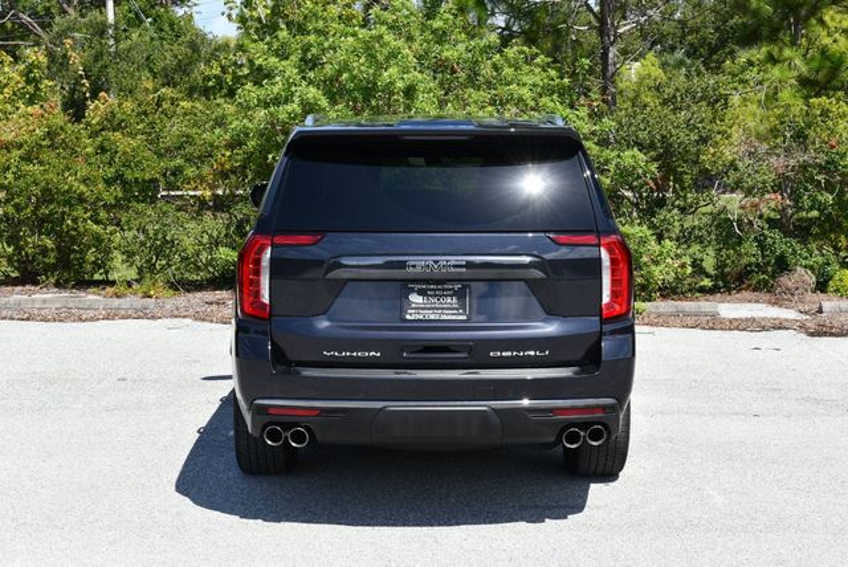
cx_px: 424
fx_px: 1415
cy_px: 284
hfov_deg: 33.4
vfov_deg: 22.7
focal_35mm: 60
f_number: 8
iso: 160
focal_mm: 30
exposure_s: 1/250
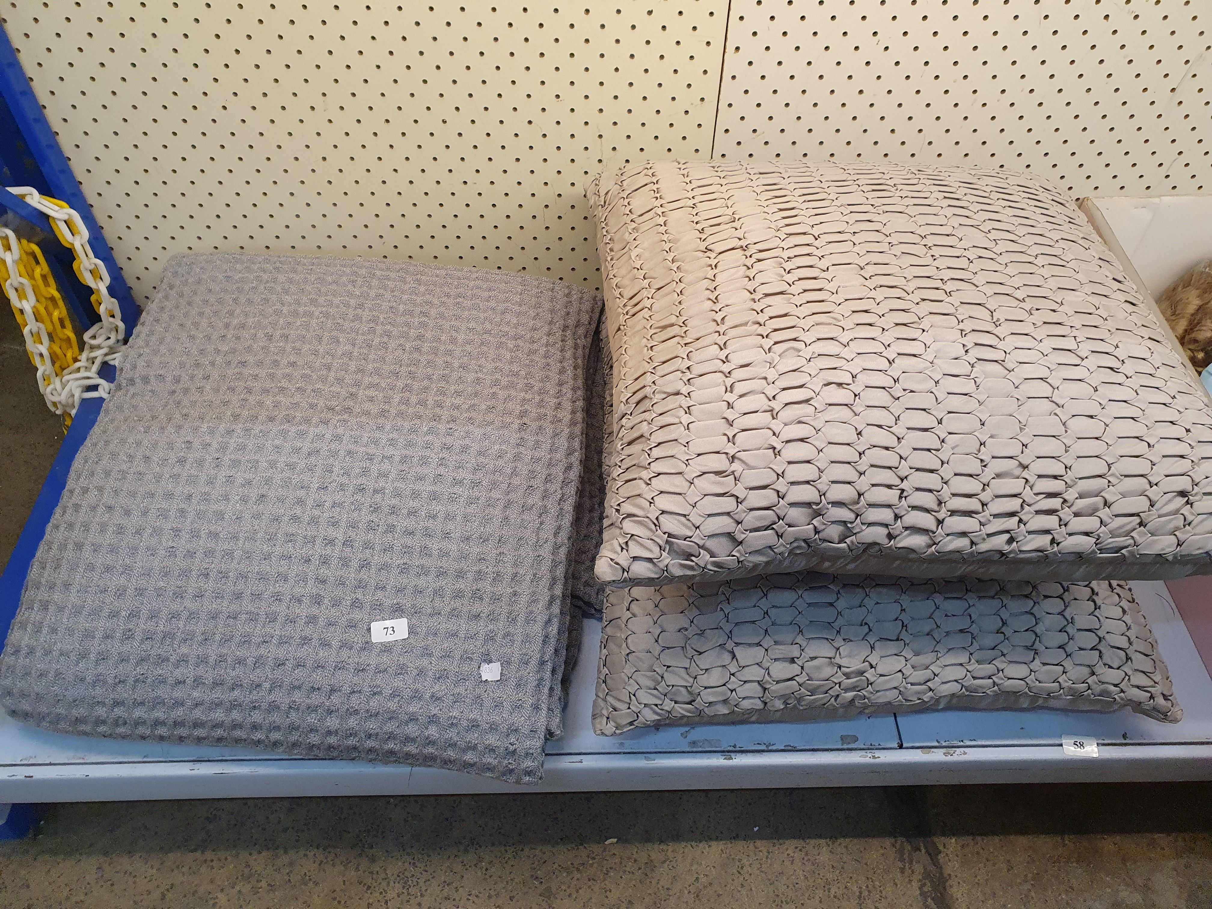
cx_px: 606
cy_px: 454
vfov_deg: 53.1
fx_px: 910
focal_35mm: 26
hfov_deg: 67.3
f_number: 2.4
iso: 320
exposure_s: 1/100
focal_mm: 4.32
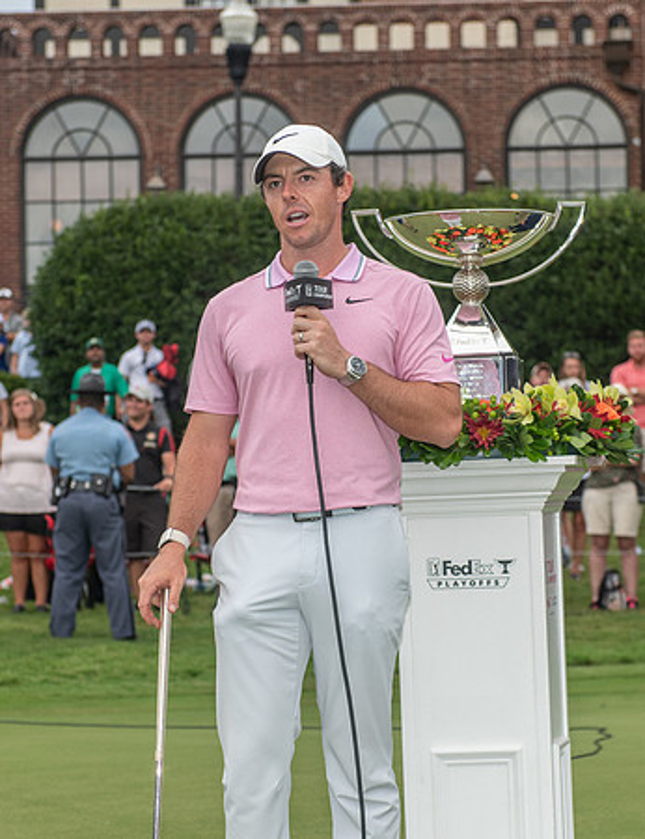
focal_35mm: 130
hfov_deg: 11.5
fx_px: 3189
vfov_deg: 15.0
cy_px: 539
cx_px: 369
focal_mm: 70
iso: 140
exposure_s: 1/200
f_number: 4.5
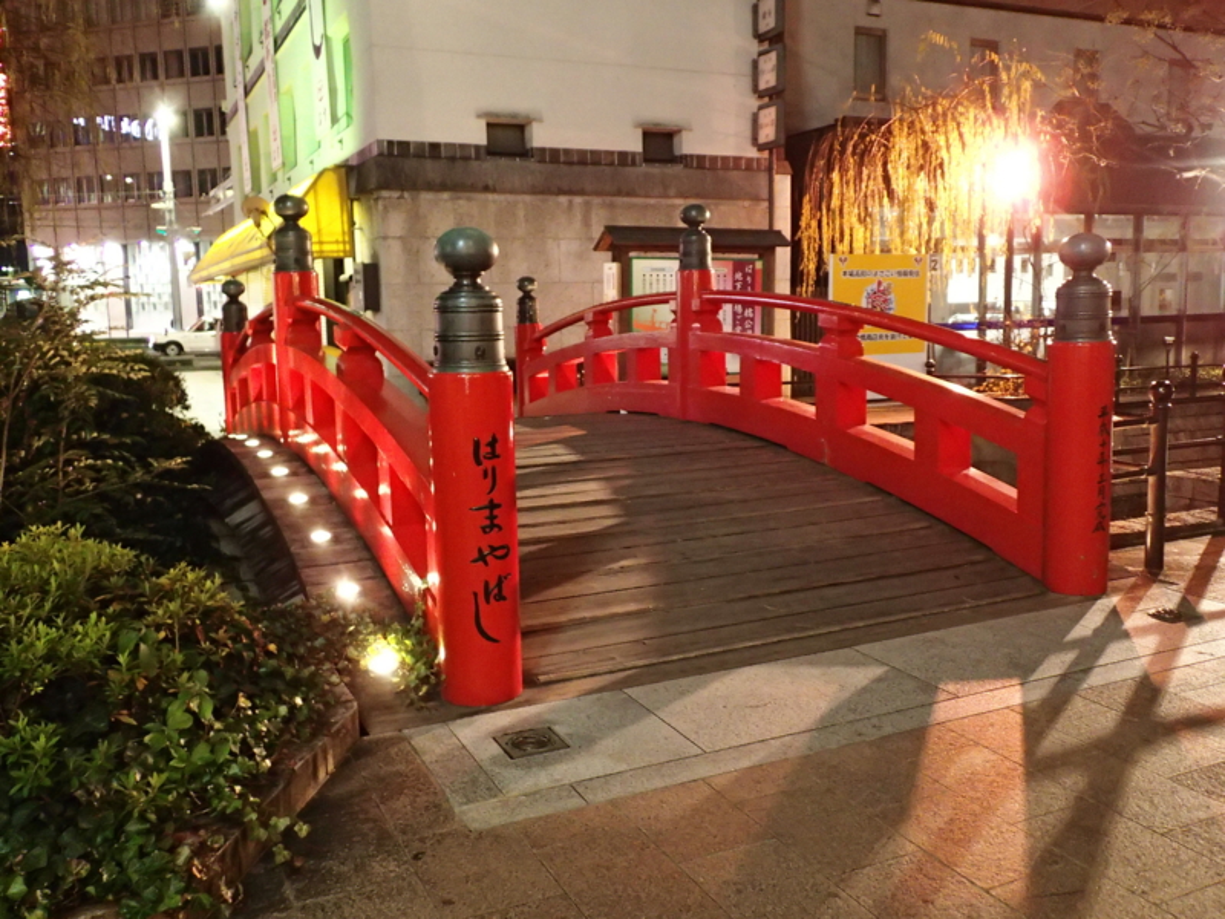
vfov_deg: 46.8
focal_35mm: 30
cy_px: 460
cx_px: 612
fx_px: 1062
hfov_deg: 60.0
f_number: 2.3
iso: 800
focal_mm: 5.5
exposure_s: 1/15
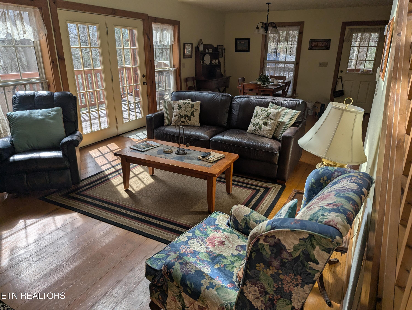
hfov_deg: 71.5
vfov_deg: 56.9
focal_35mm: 24
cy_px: 155
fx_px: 286
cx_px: 206
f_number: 1.85
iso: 39
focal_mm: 6.81
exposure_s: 1/682
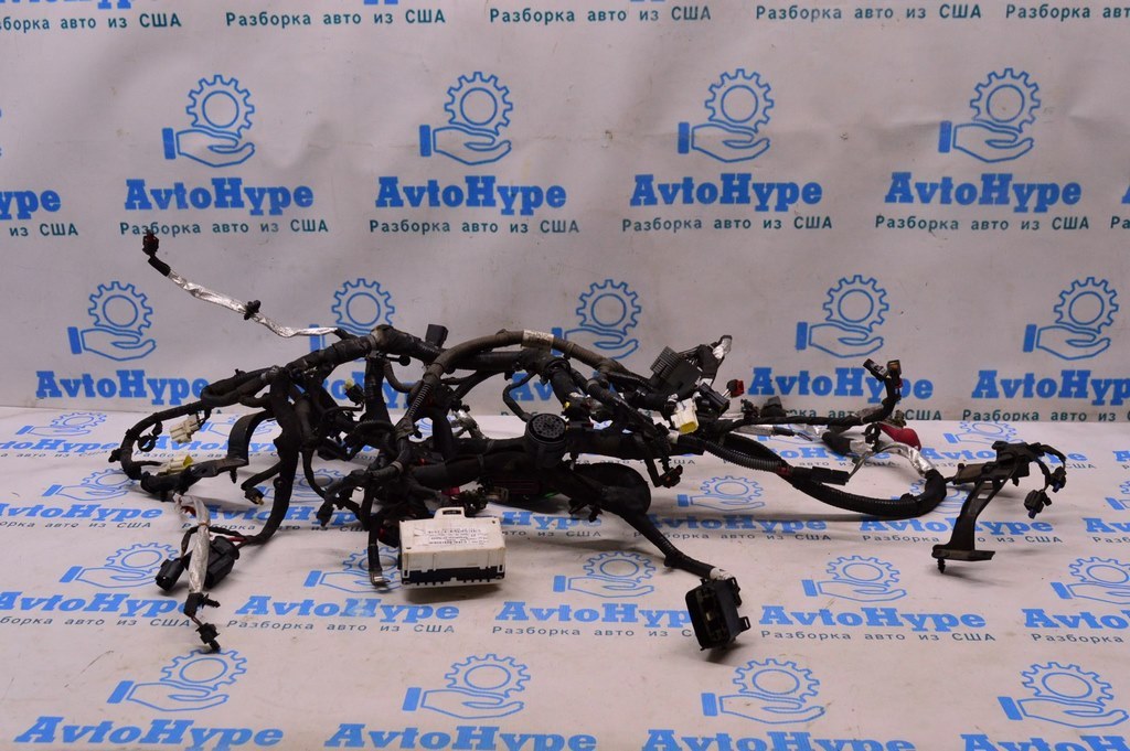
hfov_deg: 51.3
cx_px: 565
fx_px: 1176
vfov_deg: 35.4
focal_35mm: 38
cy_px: 376
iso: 1600
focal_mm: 25
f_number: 8
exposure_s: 1/125
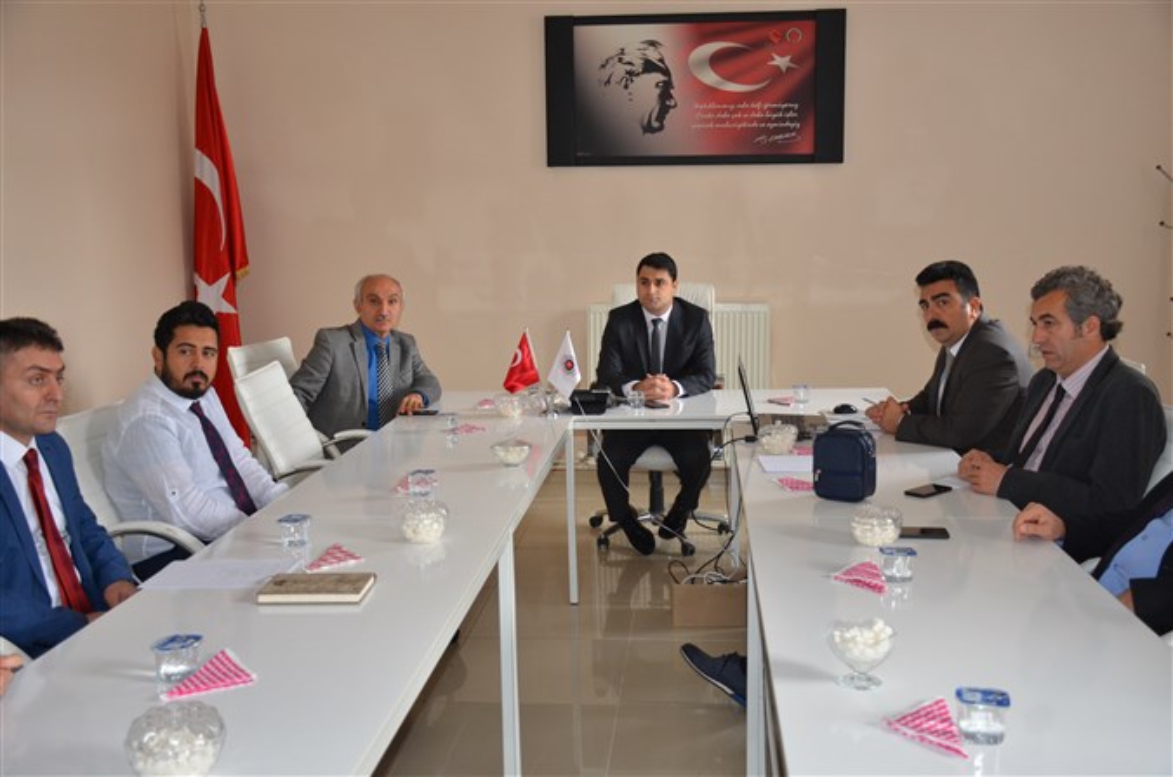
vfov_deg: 36.7
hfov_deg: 53.2
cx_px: 586
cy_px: 388
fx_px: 1171
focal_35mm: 36
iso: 800
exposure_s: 1/60
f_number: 3.8
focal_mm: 24
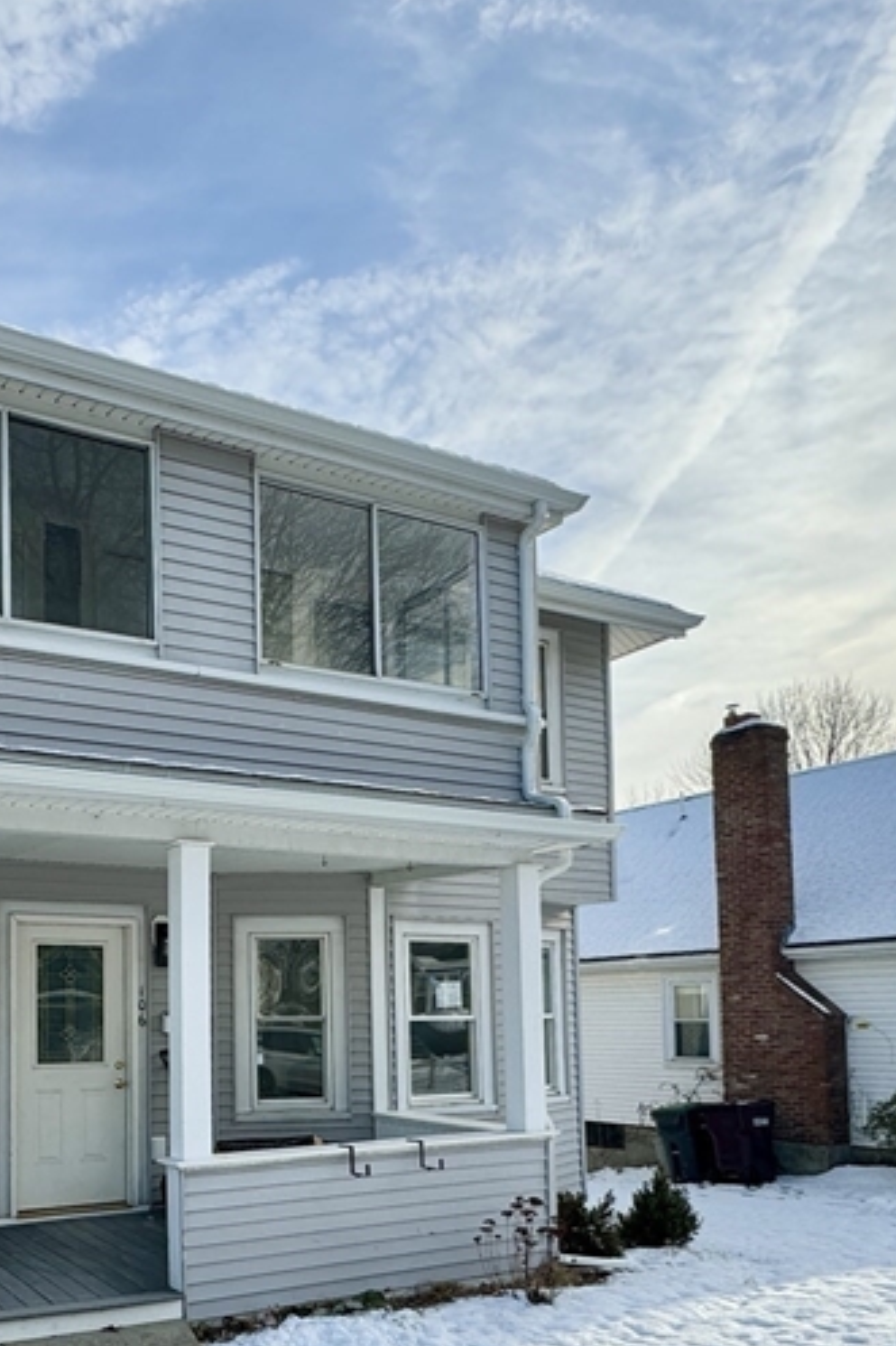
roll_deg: +0.7
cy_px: 967
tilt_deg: +2.4
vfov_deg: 59.5
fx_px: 1121
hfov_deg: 41.9
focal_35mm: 30
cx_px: 198
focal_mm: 2.22
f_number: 2.2
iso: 50
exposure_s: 1/763
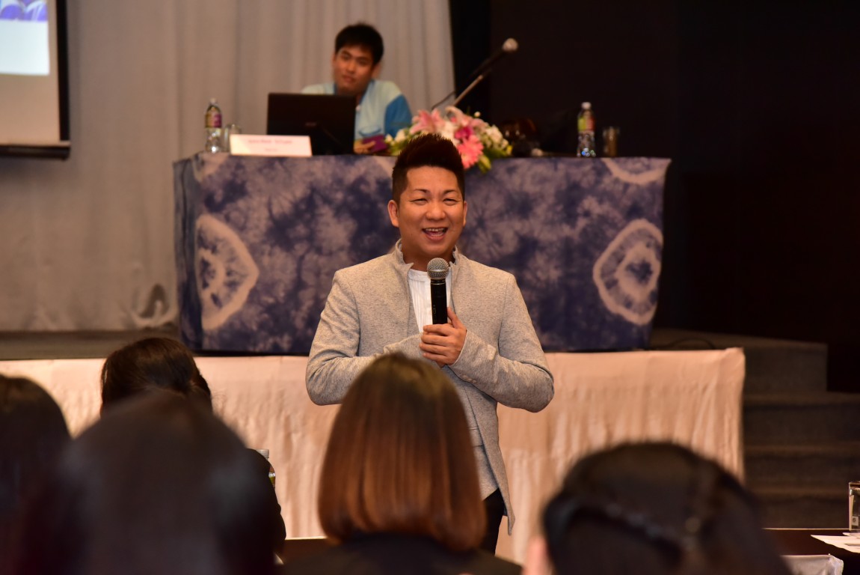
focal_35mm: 110
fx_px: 2629
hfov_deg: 18.6
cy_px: 288
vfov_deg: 12.5
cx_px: 430
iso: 4500
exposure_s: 1/200
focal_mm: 110
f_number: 4.8
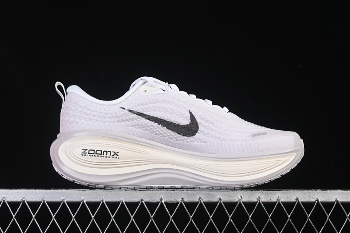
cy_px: 116
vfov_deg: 18.2
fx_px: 729
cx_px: 175
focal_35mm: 75
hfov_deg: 27.0
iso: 160
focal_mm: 50
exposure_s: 1/80
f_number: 8
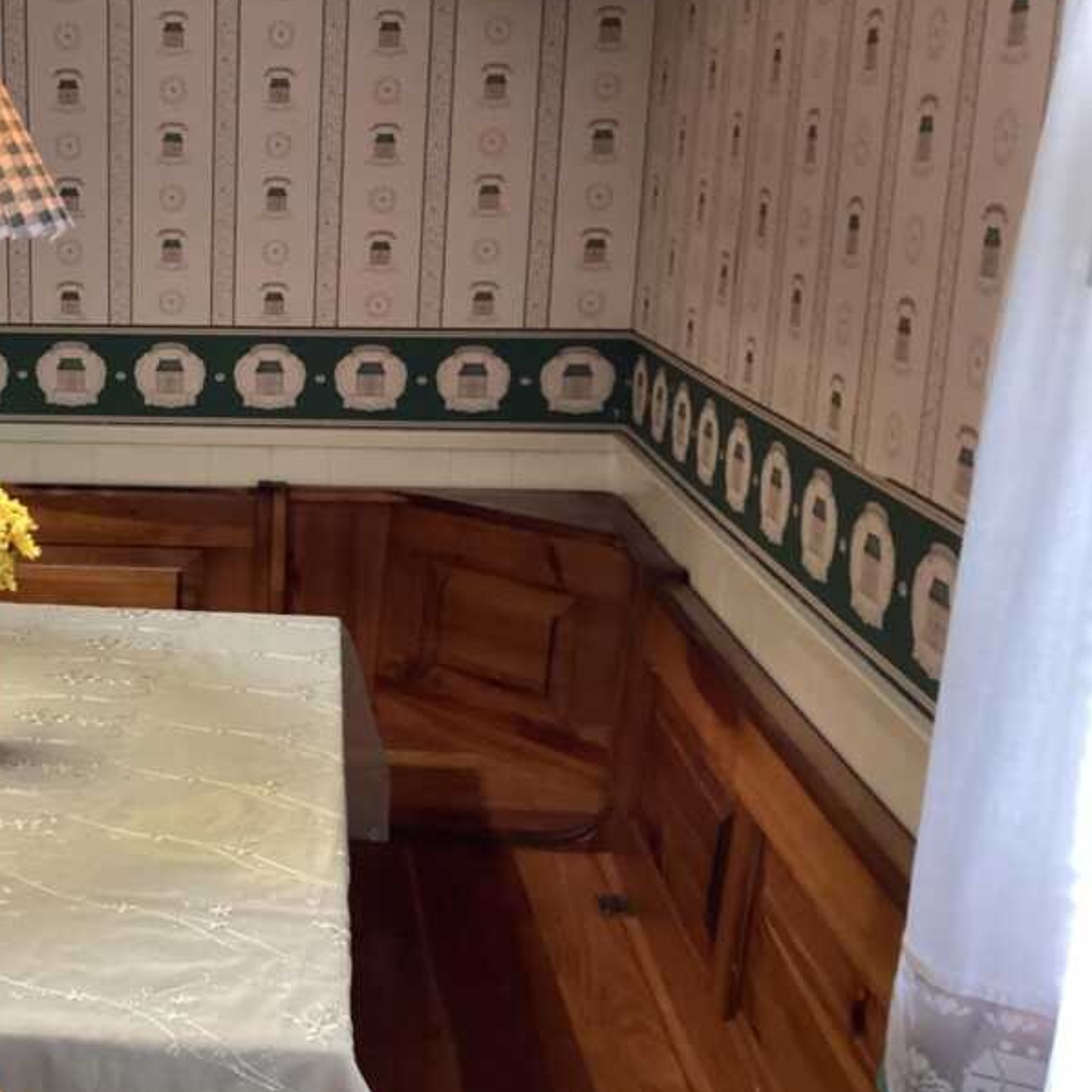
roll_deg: -0.1
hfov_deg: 34.5
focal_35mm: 47
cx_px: 159
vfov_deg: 36.1
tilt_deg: -13.9
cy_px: 562
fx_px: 1677
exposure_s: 1/40
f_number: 2.4
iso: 400
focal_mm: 3.3
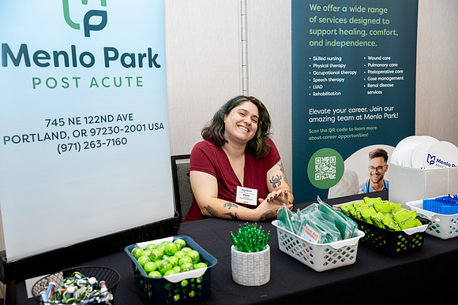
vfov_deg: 37.9
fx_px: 445
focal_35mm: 35
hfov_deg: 54.4
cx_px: 229
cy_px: 152
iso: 2000
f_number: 4
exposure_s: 1/320
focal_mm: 35
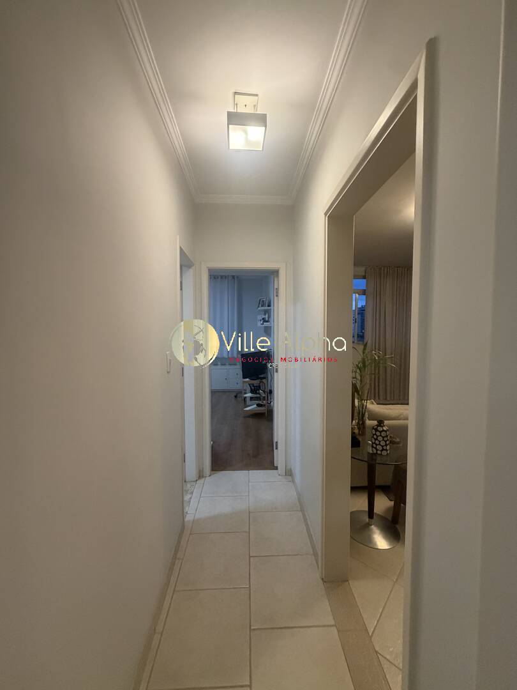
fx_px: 279
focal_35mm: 14
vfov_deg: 102.1
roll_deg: -0.9
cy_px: 345
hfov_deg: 85.7
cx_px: 258
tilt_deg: -3.9
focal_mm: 2.22
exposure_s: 1/60
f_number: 2.2
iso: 500
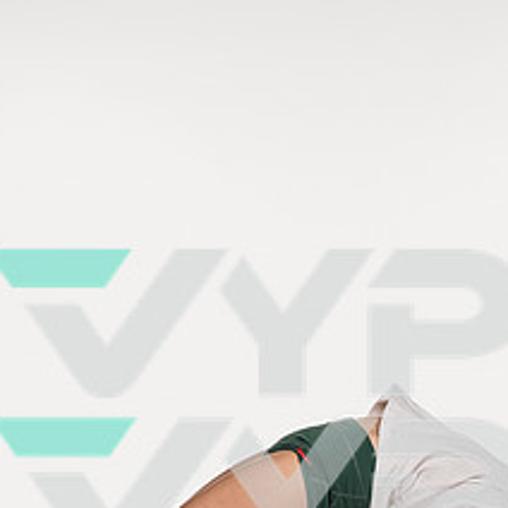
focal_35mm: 174
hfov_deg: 10.0
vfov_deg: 10.0
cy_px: 457
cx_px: 262
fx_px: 2889
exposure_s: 1/250
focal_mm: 57
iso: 400
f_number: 5.6
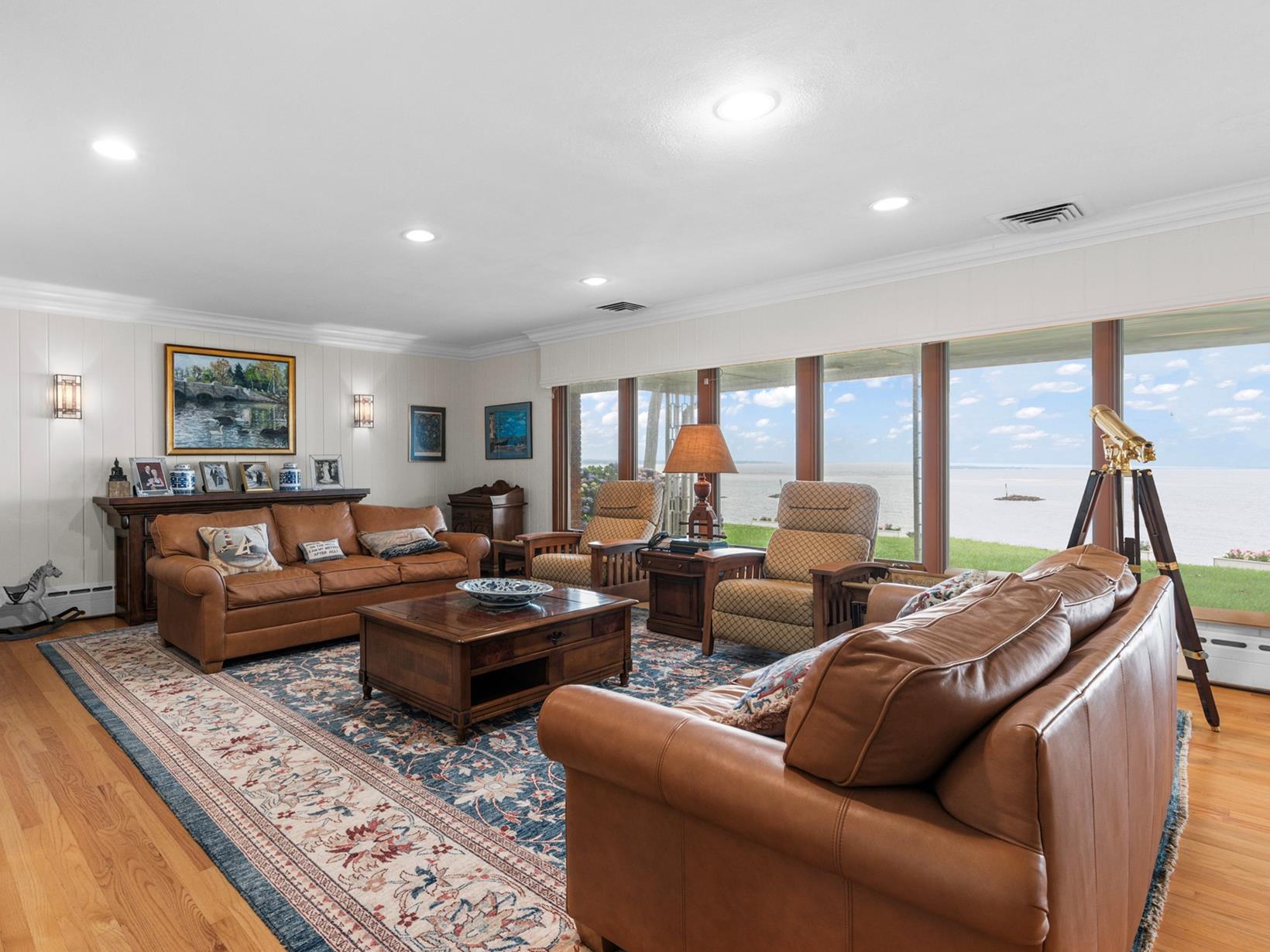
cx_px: 508
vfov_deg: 71.6
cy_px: 458
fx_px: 660
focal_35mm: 18
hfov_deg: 86.7
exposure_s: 1/4
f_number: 8
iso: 500
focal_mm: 15
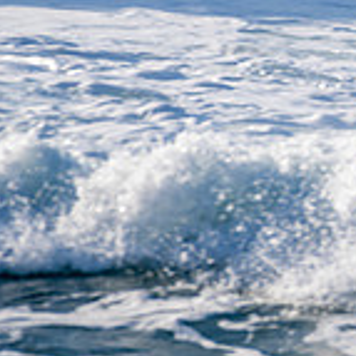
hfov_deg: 0.8
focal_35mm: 2117
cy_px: -87
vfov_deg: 0.8
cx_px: 717
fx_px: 24632
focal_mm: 500
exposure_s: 1/320
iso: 64
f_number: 8
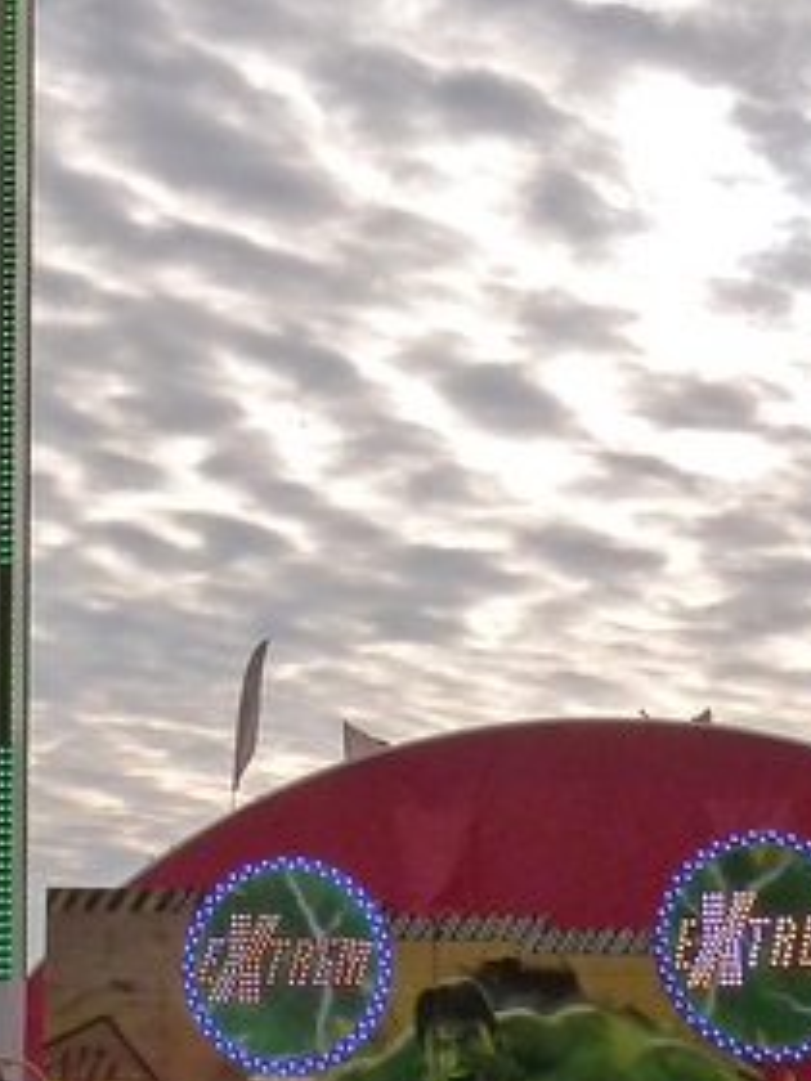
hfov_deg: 14.6
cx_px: 27
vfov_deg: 19.1
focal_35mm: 100
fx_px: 3124
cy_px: -19
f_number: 5.6
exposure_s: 1/800
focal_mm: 4.8
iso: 160
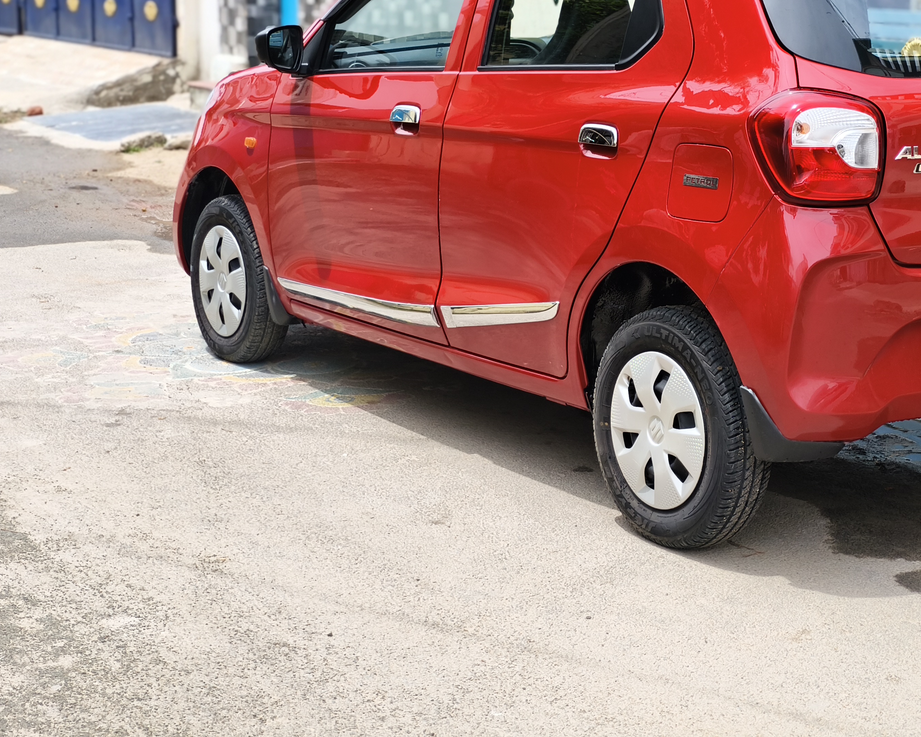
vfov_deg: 20.6
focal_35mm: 74
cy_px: 213
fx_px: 2017
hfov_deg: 25.5
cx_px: 643
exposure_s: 1/731
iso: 100
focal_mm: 7.1
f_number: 1.85
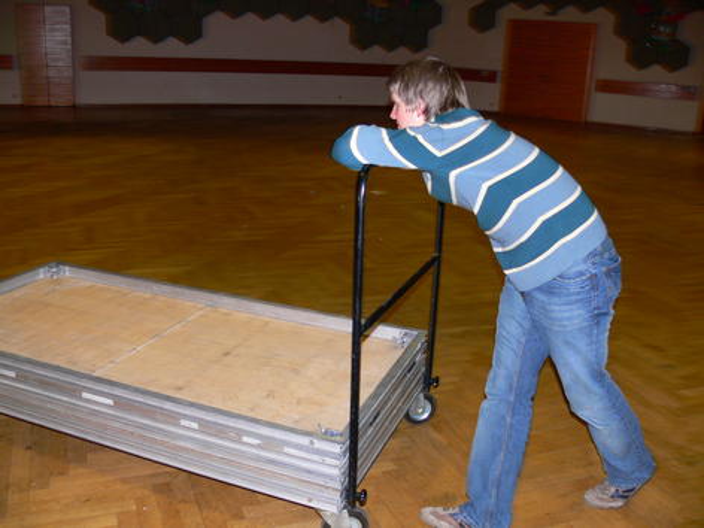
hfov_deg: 52.6
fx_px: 712
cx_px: 352
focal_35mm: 35
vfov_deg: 40.7
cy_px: 264
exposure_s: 1/30
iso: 125
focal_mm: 7.4
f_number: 2.8
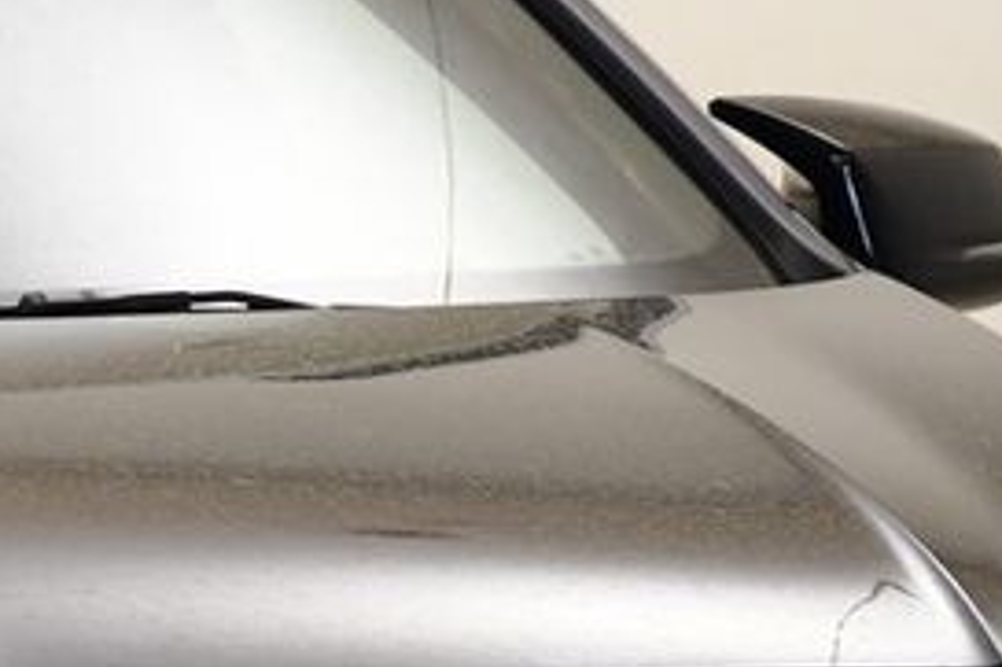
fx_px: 16578
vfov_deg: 2.3
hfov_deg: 3.5
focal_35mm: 596
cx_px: -276
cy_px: 796
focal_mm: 90
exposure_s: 1/15
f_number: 5.3
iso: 640
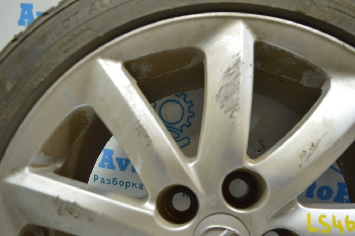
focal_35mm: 30
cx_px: 178
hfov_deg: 62.0
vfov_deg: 43.5
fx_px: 296
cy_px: 118
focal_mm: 20
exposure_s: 1/50
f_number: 3.5
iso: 400
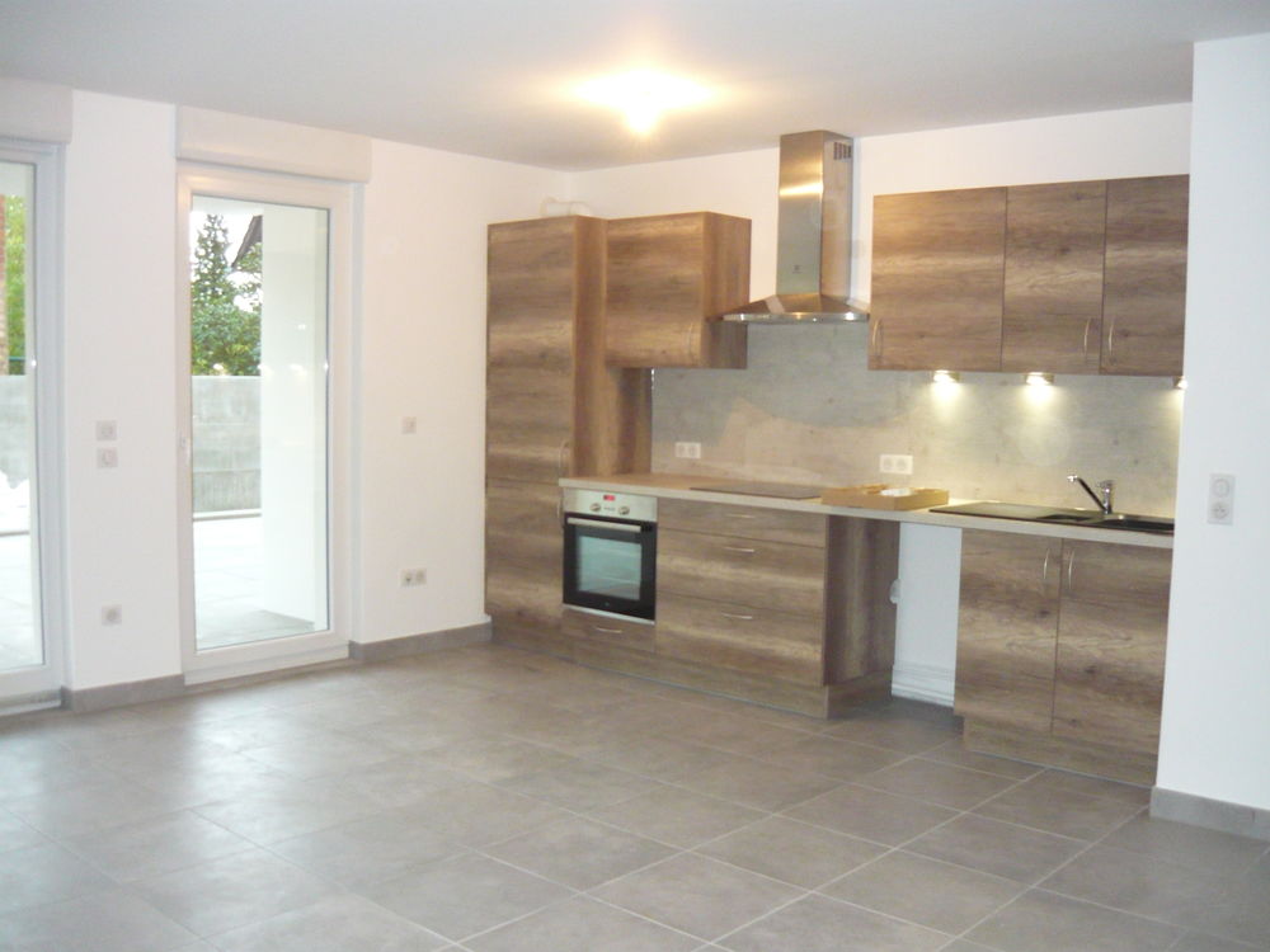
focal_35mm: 33
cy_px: 476
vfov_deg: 42.9
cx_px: 635
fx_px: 1211
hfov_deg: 55.4
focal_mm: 5.5
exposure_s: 1/30
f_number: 2.8
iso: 500
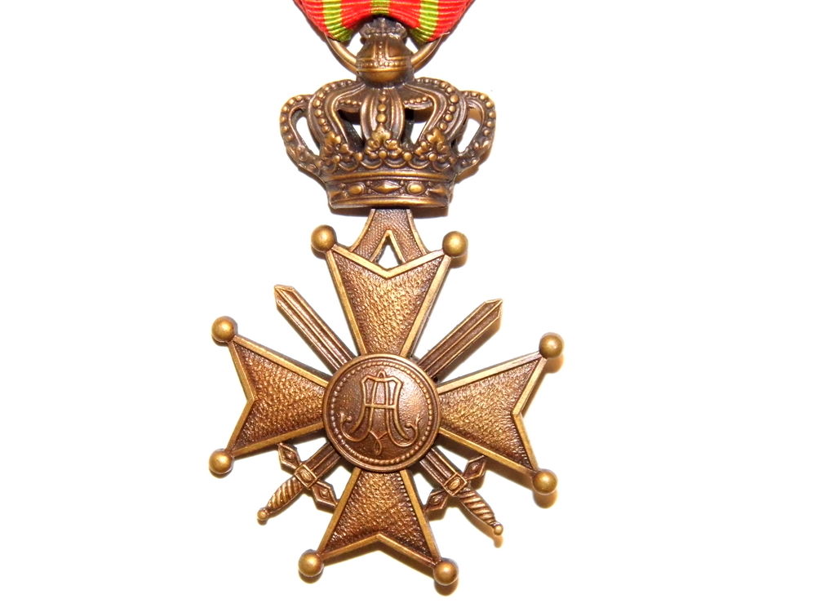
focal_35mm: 132
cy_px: 306
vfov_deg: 11.2
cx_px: 408
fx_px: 3112
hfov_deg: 14.9
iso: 400
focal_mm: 23.6
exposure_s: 1/60
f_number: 4.7
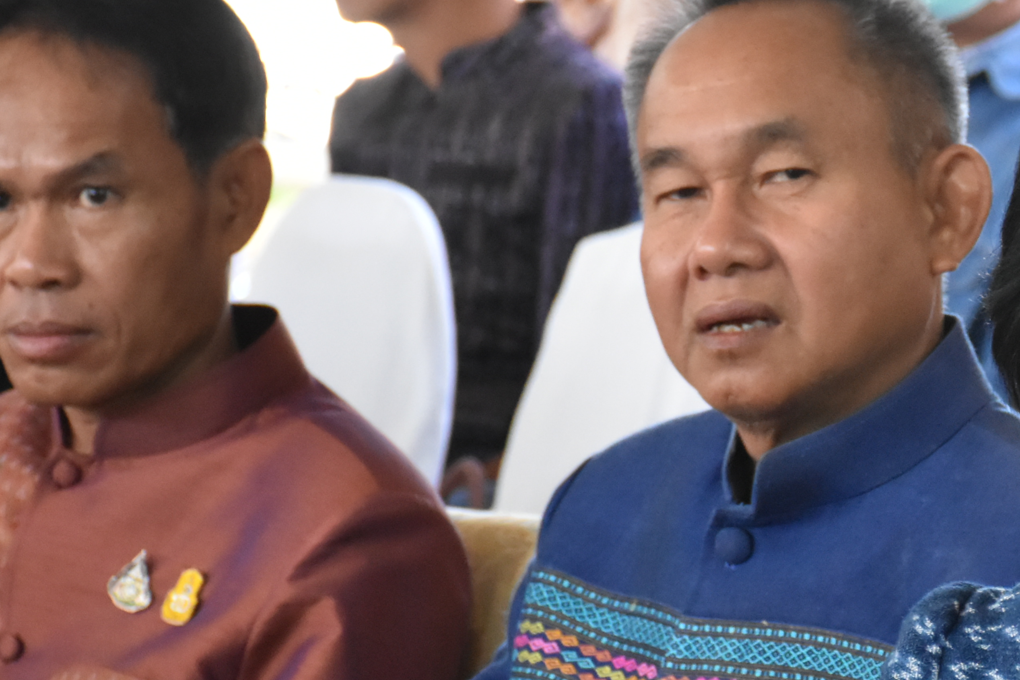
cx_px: 1038
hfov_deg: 7.2
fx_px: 8046
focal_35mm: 284
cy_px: 445
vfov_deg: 4.8
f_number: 5.3
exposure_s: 1/160
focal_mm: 80
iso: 3200
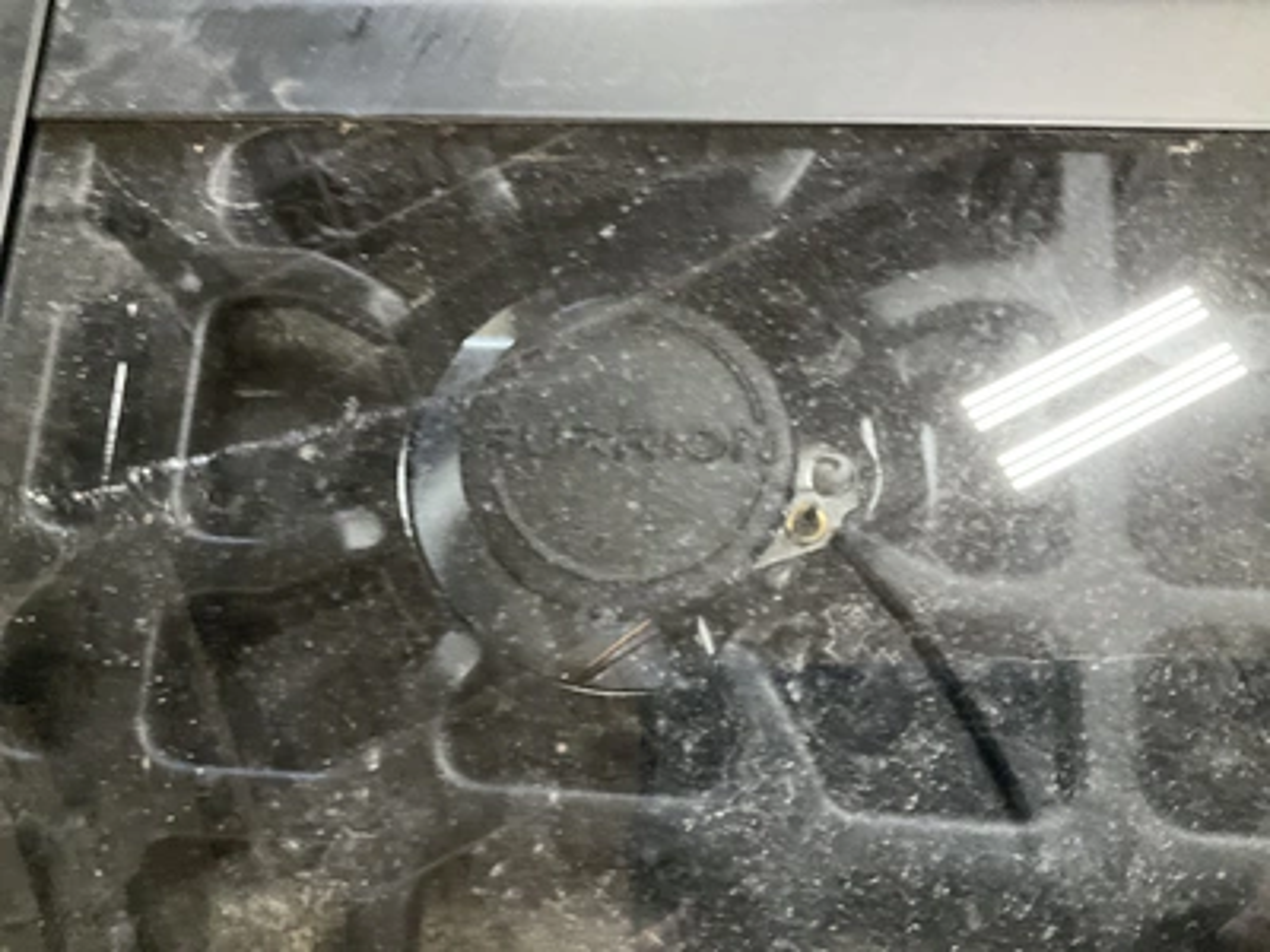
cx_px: 635
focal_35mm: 29
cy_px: 476
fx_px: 1064
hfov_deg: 61.7
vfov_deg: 48.2
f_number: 1.8
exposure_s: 1/30
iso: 500
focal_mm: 3
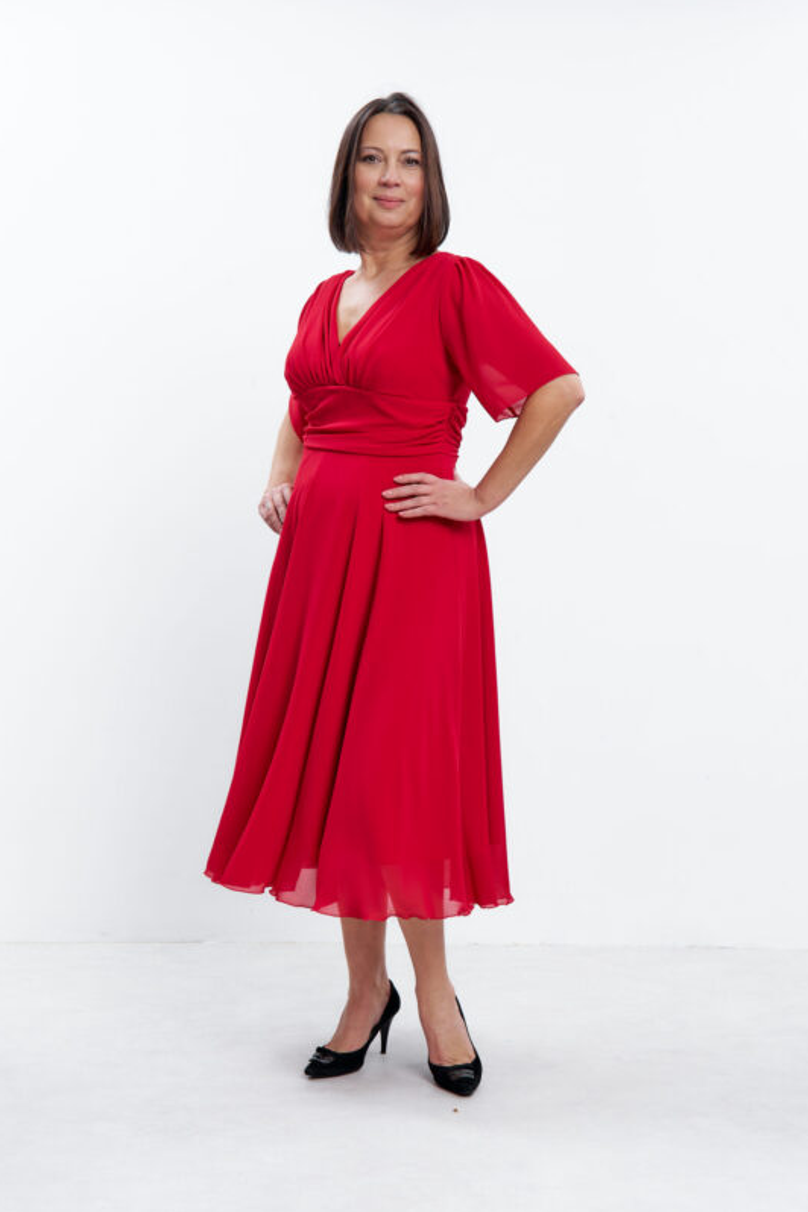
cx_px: 424
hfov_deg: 25.5
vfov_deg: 37.5
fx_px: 1784
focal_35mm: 53
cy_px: 629
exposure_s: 1/160
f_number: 13
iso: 100
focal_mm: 47
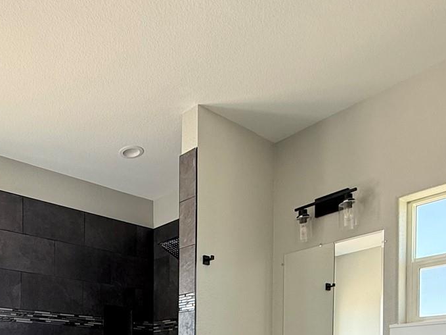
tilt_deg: +0.3
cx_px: 64
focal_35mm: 33
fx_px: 425
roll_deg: +0.4
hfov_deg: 50.5
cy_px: 379
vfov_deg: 35.8
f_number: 2.2
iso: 100
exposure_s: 1/99
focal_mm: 2.22
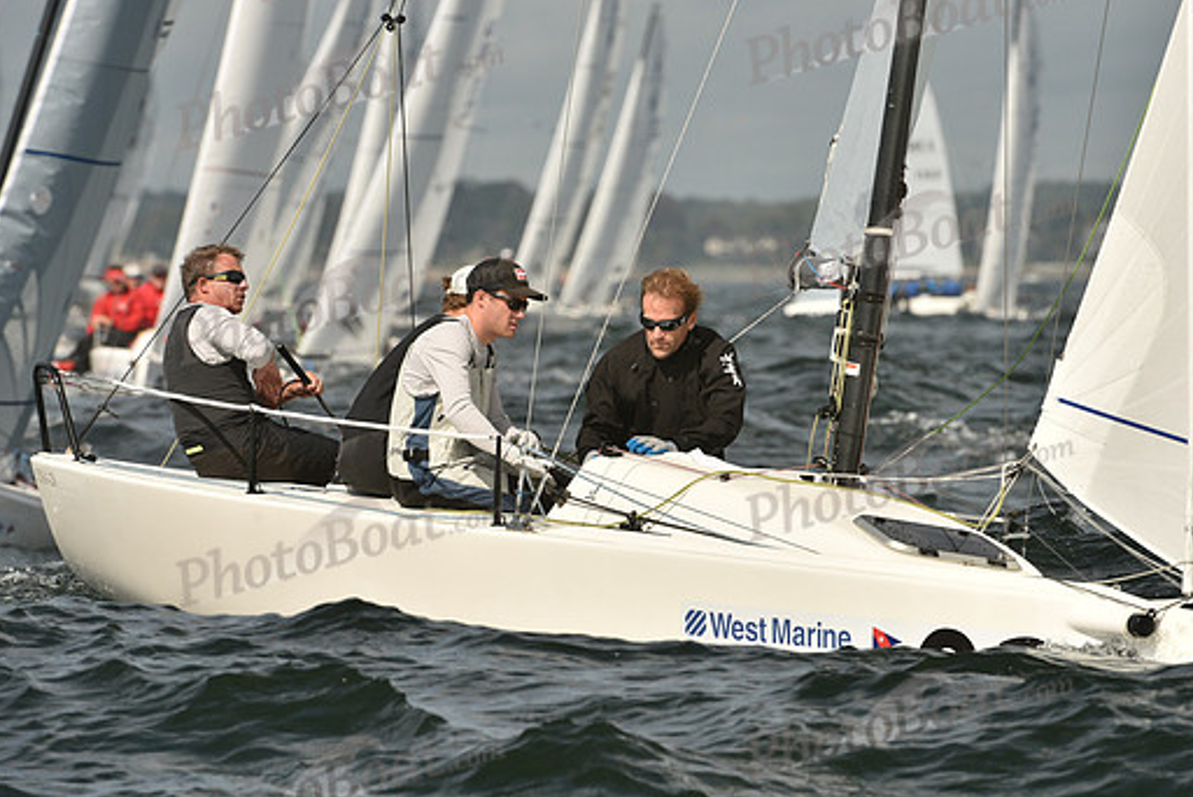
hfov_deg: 4.5
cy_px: 393
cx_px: 627
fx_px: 15020
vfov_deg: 3.0
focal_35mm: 453
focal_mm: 400
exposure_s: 1/1250
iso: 320
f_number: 9
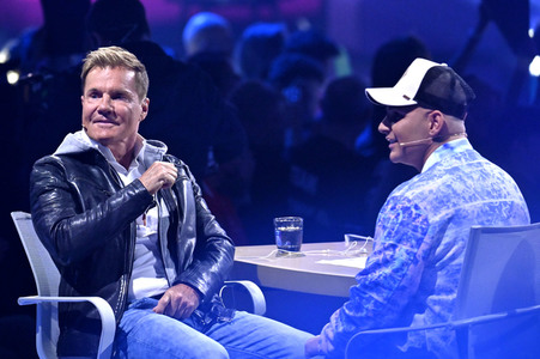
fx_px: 5995
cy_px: 180
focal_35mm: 400
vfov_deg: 3.4
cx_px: 270
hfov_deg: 5.2
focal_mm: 400
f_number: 5.6
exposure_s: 1/640
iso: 5000
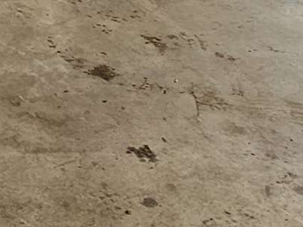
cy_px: -118
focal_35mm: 97
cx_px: -173
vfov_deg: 14.2
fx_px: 849
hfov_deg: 17.8
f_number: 2.2
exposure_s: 1/60
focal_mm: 2.2
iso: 125
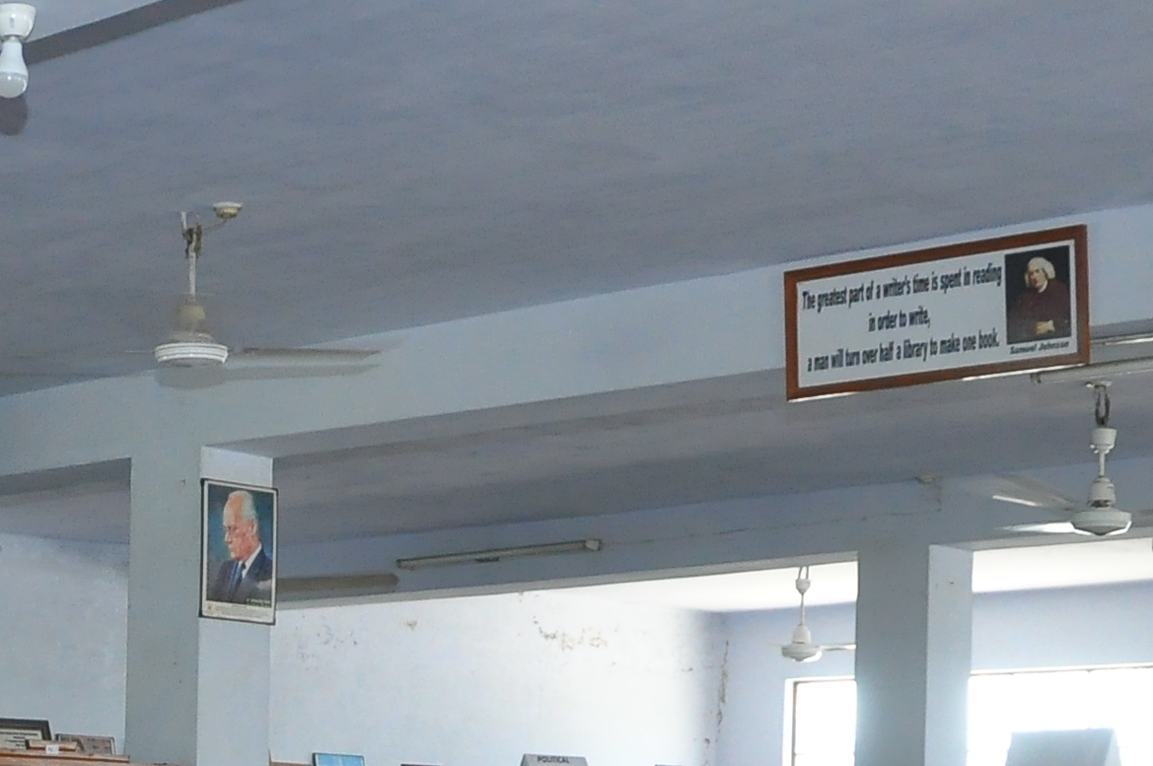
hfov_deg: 19.7
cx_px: -146
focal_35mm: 99
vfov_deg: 13.2
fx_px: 3168
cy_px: 1092
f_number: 3.5
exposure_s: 1/60
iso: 1000
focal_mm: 18
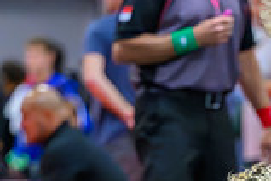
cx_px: 290
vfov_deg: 3.1
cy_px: 272
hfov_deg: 4.7
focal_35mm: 439
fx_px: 3304
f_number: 2.8
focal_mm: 120
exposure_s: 1/800
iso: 18000
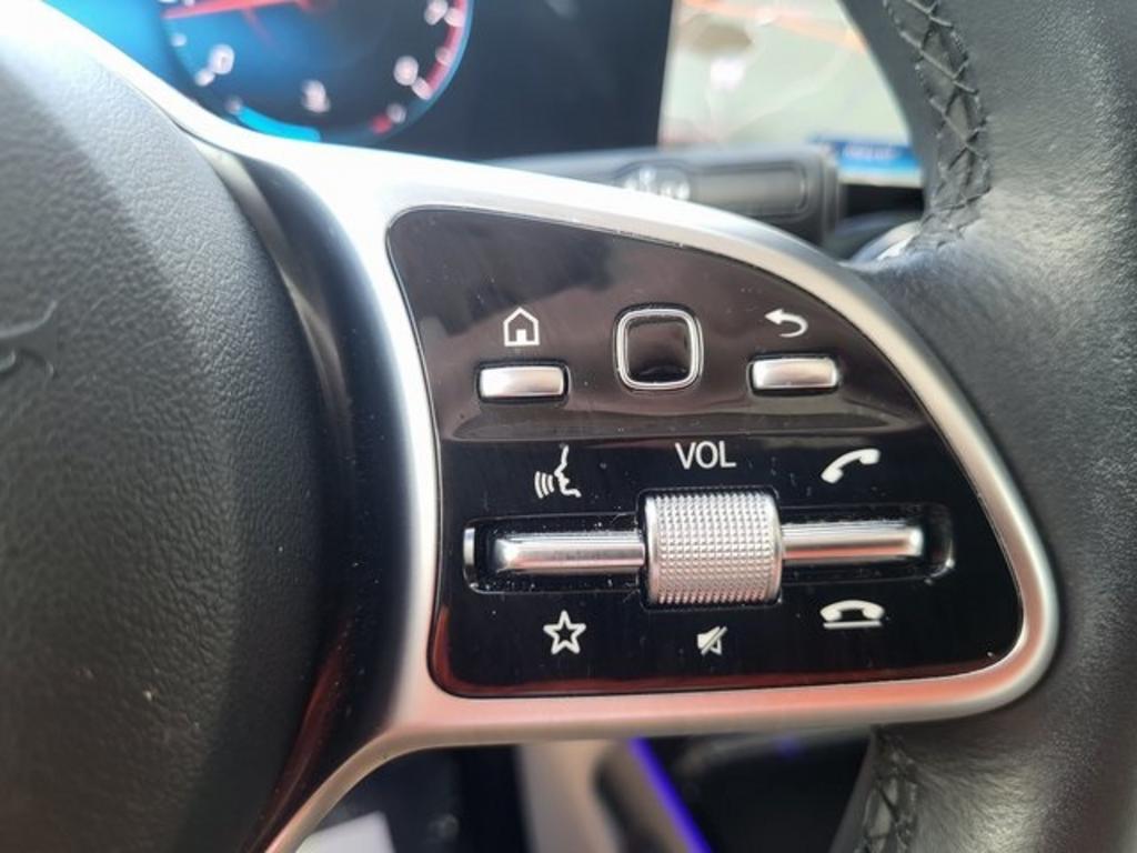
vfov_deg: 53.1
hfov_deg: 67.3
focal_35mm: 26
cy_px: 426
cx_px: 568
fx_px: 854
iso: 160
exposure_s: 1/120
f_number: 1.8
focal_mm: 5.4
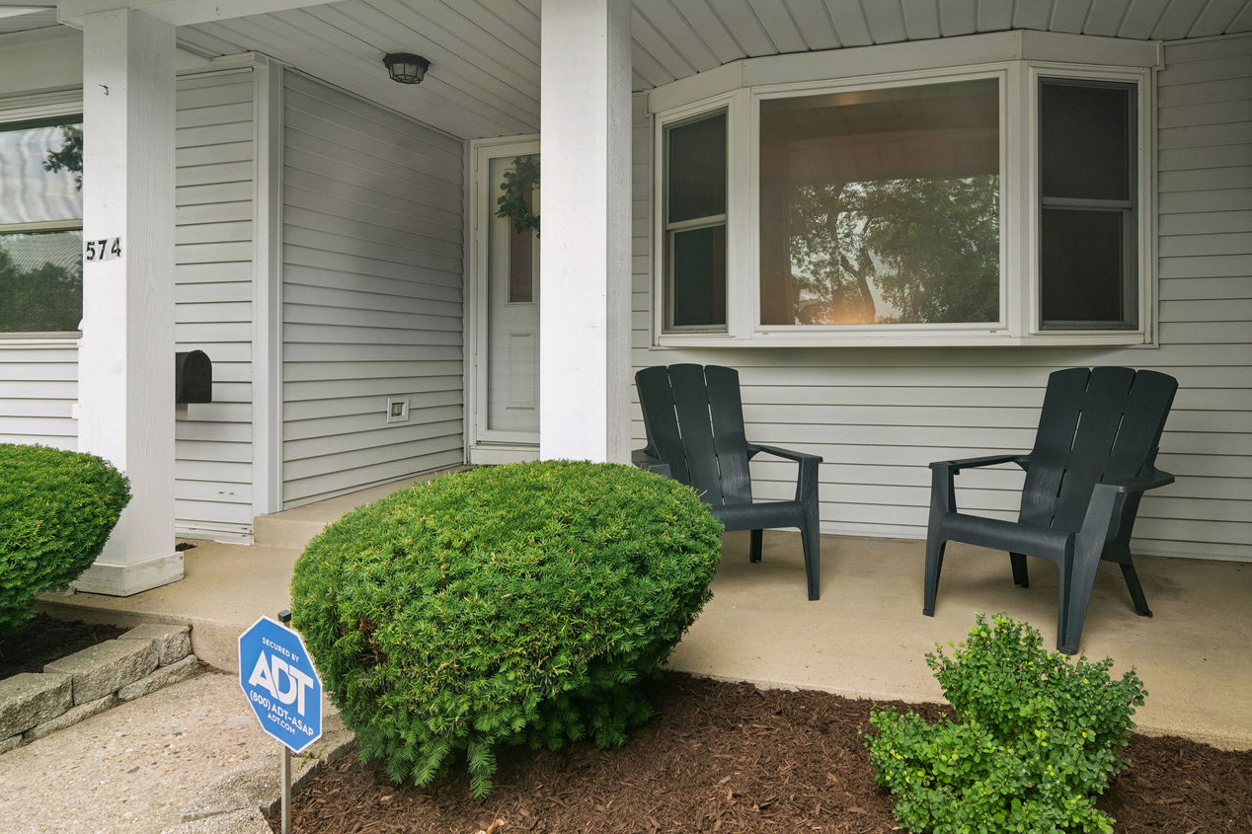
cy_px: 346
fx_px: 800
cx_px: 695
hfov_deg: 75.8
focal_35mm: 23
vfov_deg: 54.8
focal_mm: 12
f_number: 8
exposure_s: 1/15
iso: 200
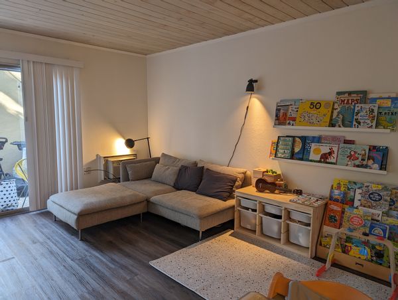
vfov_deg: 57.0
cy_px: 150
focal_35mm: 24
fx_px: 276
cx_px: 199
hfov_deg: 71.5
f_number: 1.68
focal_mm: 6.9
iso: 30
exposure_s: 1/30
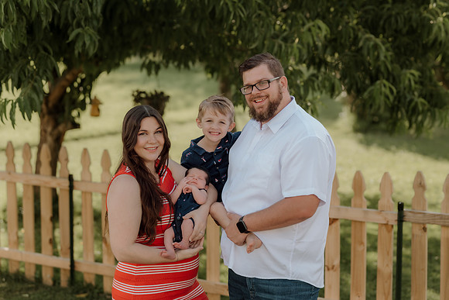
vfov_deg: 16.1
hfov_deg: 23.9
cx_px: 224
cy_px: 150
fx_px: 1060
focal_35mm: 85
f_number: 2.5
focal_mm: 85
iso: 80
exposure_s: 1/320
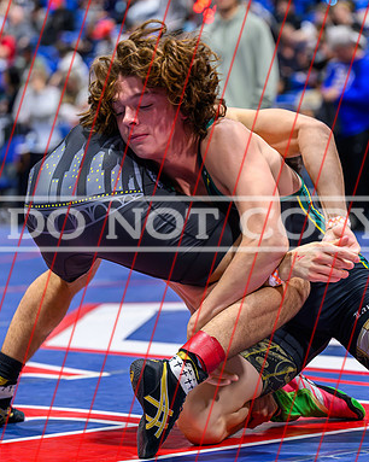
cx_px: 254
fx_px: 2241
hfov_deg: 9.4
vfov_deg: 11.8
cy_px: 239
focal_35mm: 164
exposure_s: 1/640
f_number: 2.8
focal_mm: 86
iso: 3200
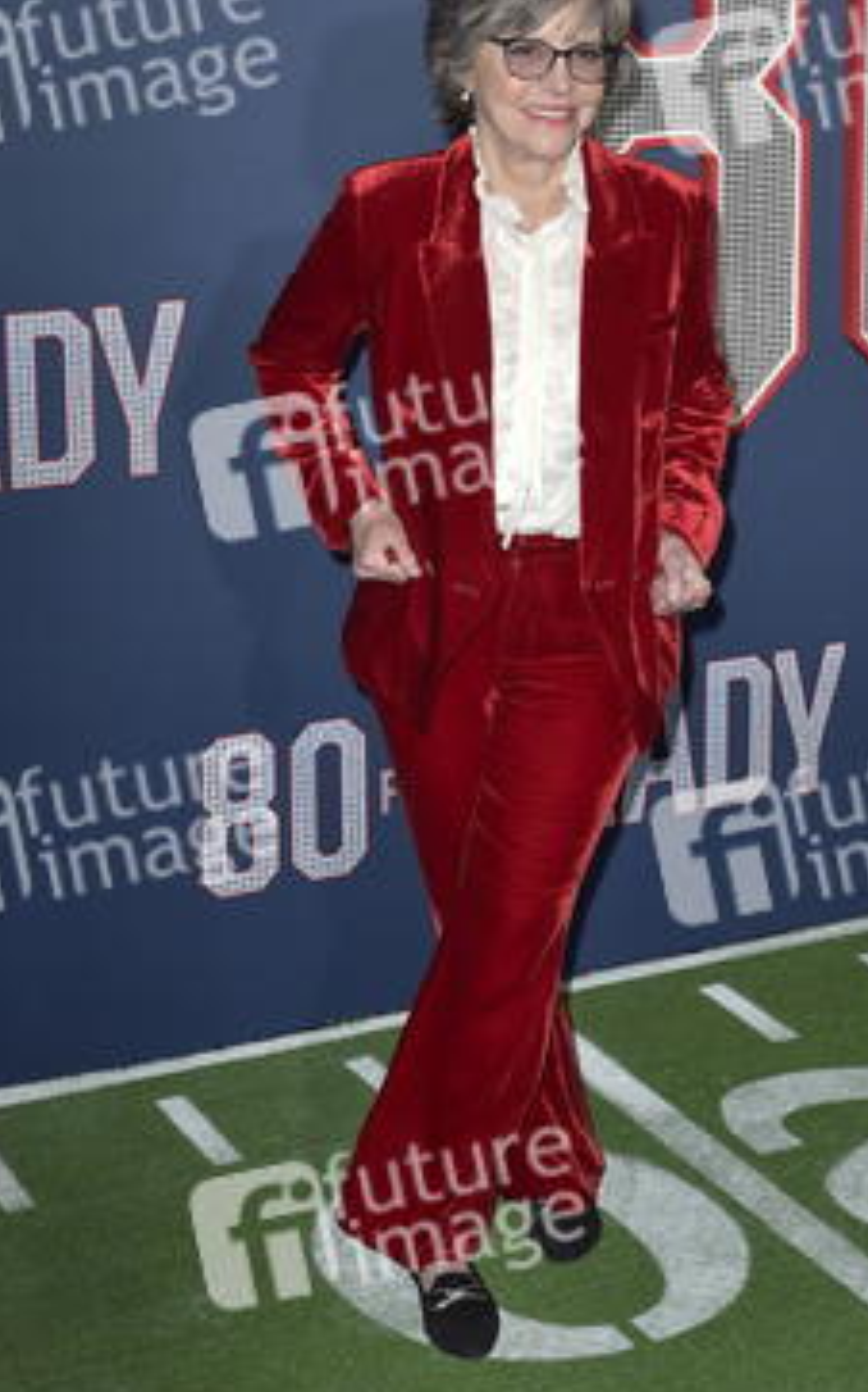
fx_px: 2349
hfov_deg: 20.9
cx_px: 501
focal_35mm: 62
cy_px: 642
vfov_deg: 33.0
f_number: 6.3
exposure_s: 1/250
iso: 400
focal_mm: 55
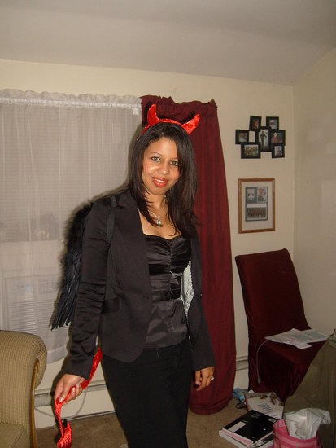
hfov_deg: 40.7
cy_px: 224
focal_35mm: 35
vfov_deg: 52.6
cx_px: 168
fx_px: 453
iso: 100
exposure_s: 1/45
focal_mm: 5.8
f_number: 2.8
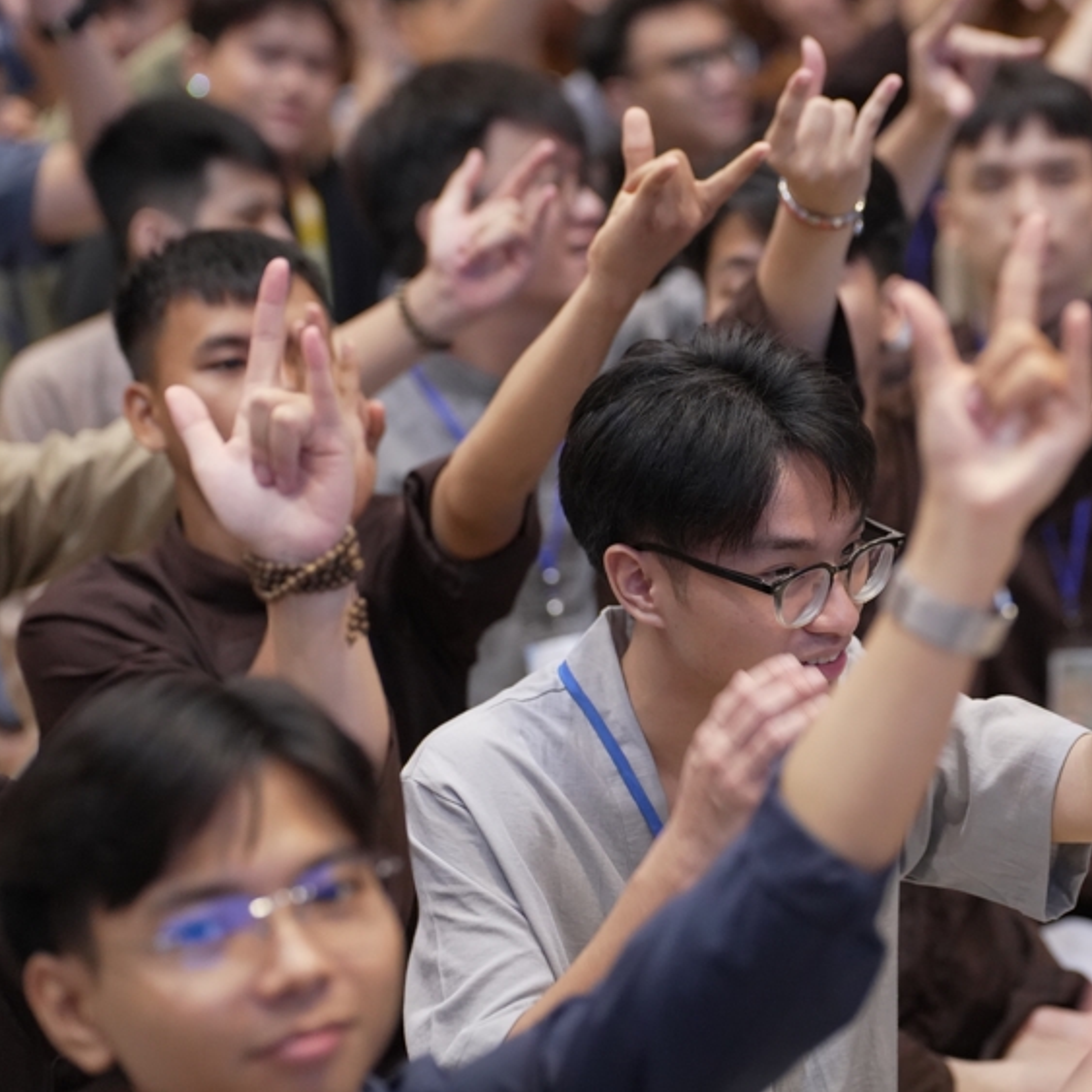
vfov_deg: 11.6
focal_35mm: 150
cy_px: 498
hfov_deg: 11.6
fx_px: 5354
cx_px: 790
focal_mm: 102
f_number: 2.8
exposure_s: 1/250
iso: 4000
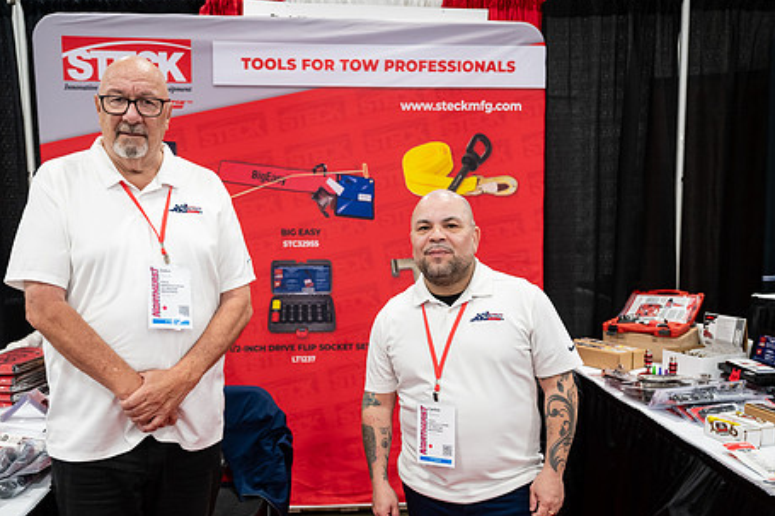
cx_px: 330
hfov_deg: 53.0
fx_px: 775
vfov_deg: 36.7
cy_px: 314
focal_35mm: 36
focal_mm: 27.5
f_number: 3.2
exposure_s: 1/200
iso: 2500
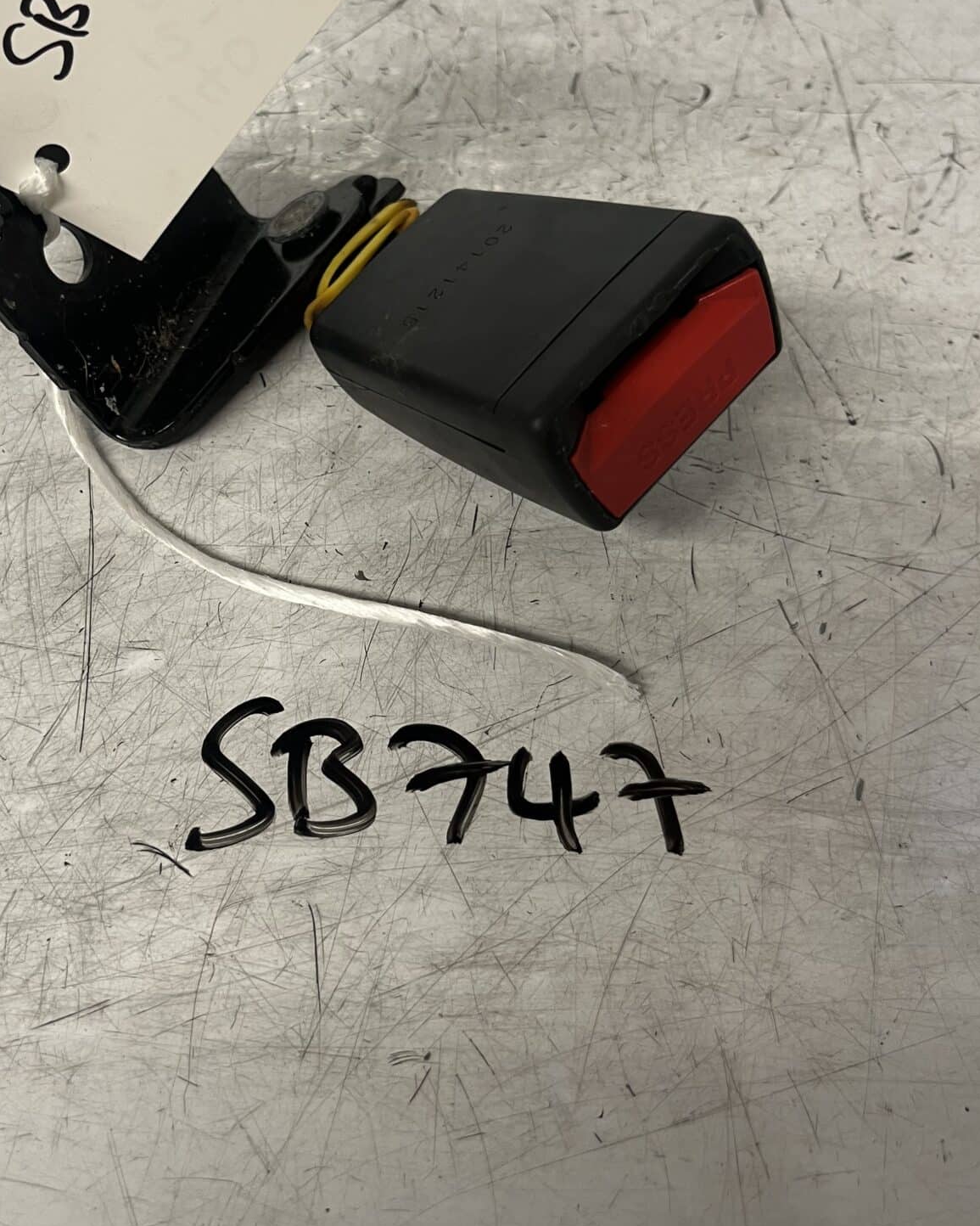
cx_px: 352
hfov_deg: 40.8
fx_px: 1305
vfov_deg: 50.1
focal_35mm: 36
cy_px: 509
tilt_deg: -50.7
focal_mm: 5.1
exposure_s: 1/50
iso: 80
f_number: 1.6
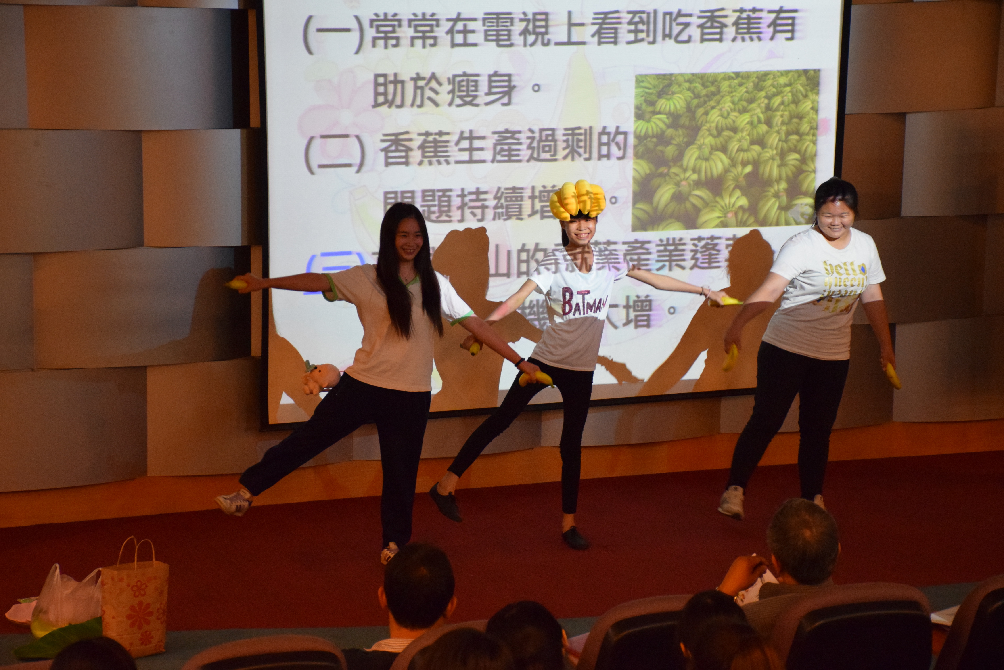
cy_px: 335
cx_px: 502
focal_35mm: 93
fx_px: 2594
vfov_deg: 14.7
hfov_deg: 21.9
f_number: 5
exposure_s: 1/125
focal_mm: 62
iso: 4000
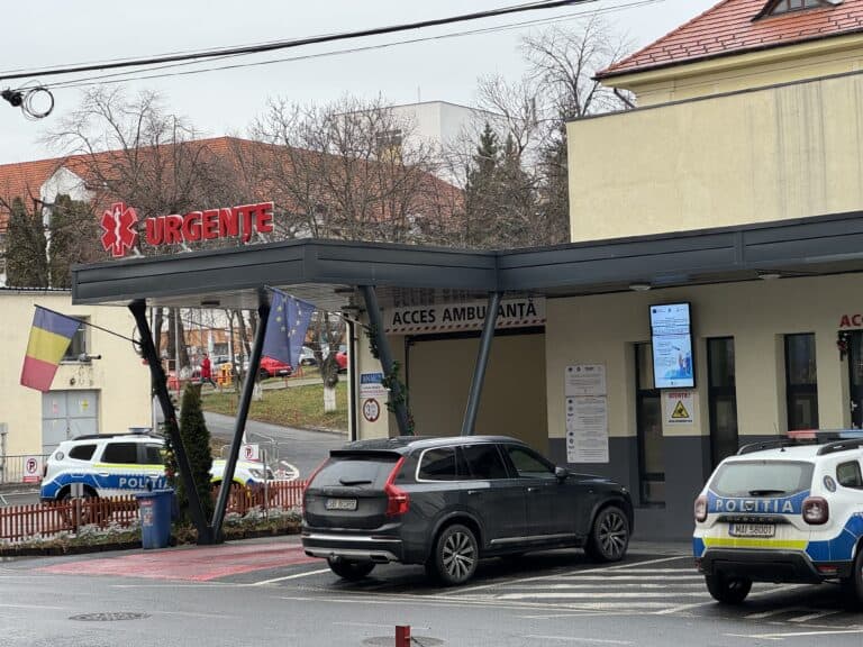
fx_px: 1920
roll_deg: +1.8
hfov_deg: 25.3
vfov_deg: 19.1
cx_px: 432
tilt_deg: +2.9
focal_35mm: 77
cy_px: 324
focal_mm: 9
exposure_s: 1/203
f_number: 2.8
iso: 25
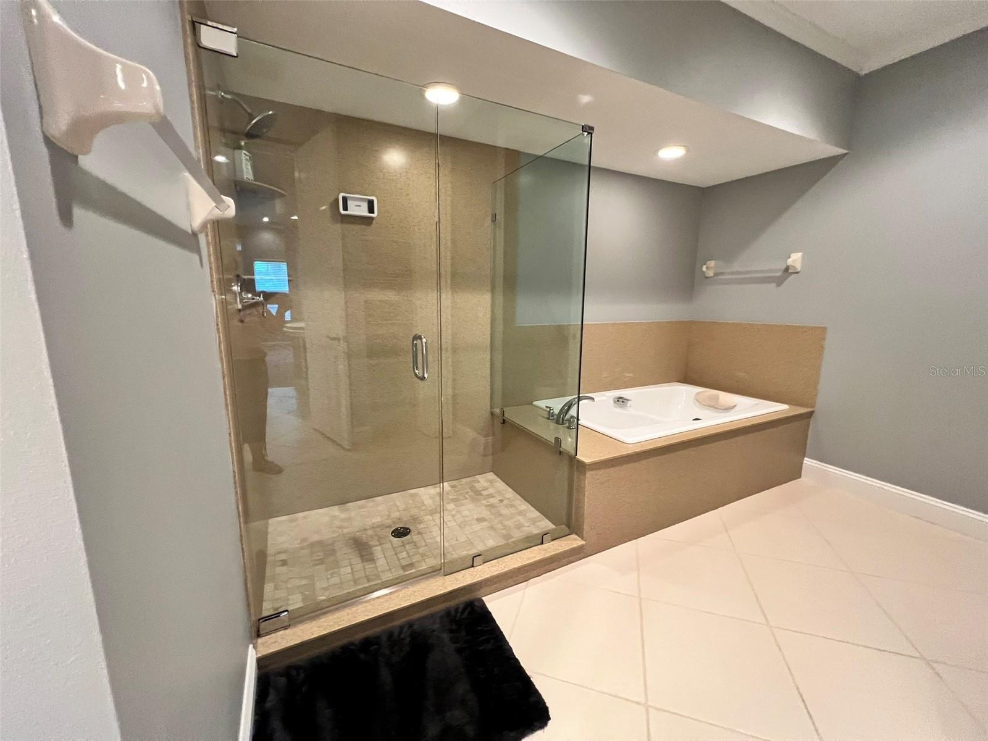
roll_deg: -0.6
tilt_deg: -10.4
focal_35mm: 13
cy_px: 370
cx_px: 494
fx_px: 371
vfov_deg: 89.9
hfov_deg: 106.2
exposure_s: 1/60
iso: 640
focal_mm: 1.57
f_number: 1.8
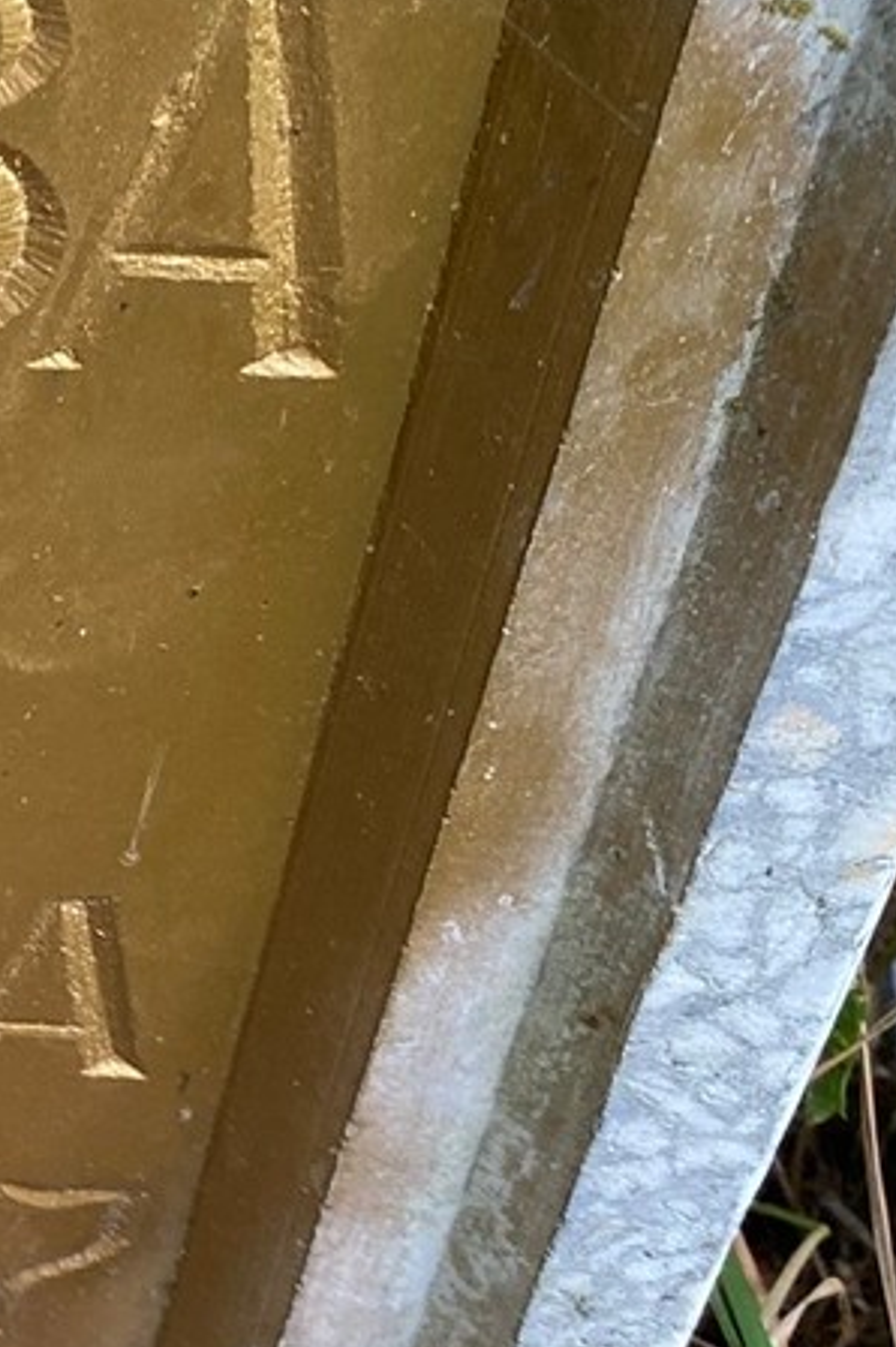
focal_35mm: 87
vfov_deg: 23.4
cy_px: 737
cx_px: -941
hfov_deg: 13.3
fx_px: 3253
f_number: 1.8
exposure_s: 1/103
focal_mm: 4.25
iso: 125
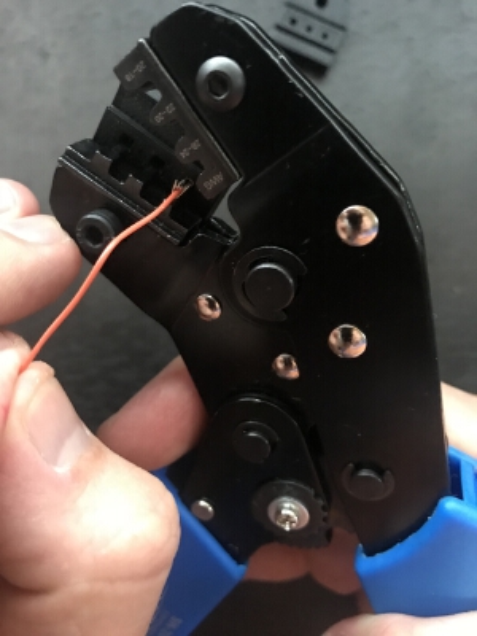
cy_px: 318
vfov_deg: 63.4
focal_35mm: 28
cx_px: 238
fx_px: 514
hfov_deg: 49.7
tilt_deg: -84.9
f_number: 1.8
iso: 100
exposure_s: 1/4
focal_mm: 3.99
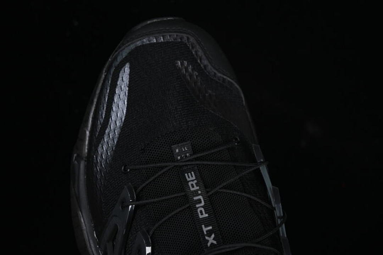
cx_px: 192
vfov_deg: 18.2
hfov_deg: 27.0
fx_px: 798
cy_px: 128
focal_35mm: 75
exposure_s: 1/50
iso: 160
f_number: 6.3
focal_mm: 50
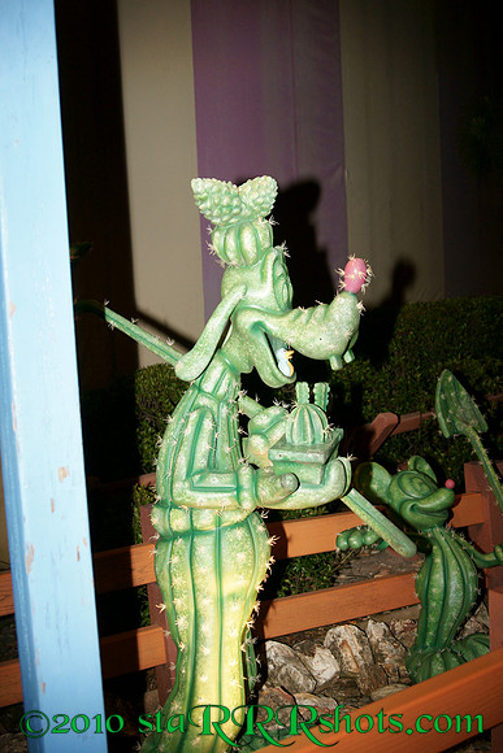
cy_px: 376
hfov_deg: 31.9
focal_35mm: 42
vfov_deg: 46.4
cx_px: 252
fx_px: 880
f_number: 2.8
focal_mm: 28
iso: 400
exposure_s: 1/60
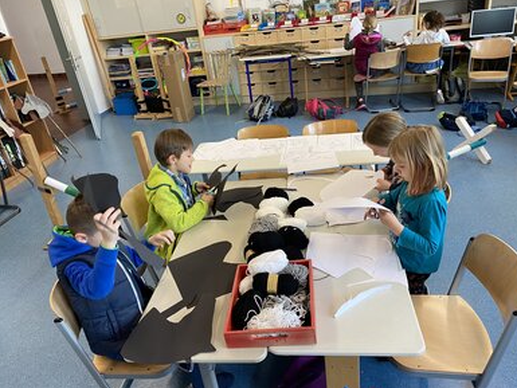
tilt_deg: -28.5
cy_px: 189
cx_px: 267
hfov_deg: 65.3
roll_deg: +7.8
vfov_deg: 51.4
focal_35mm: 27
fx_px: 403
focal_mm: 4.25
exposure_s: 1/50
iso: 64
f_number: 1.8
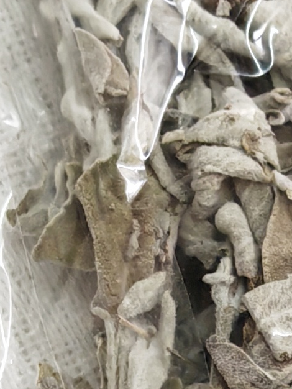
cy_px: 655
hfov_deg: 4.7
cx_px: 227
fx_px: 3529
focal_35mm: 314
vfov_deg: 6.2
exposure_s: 1/100
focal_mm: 6.83
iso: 100
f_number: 2
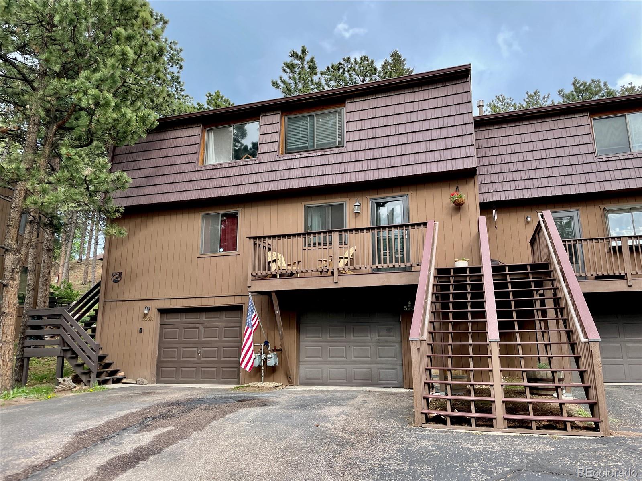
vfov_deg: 53.1
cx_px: 321
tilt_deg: +12.0
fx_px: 482
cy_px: 240
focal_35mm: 26
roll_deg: +0.5
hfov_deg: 67.3
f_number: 1.6
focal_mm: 4.2
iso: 32
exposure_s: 1/569
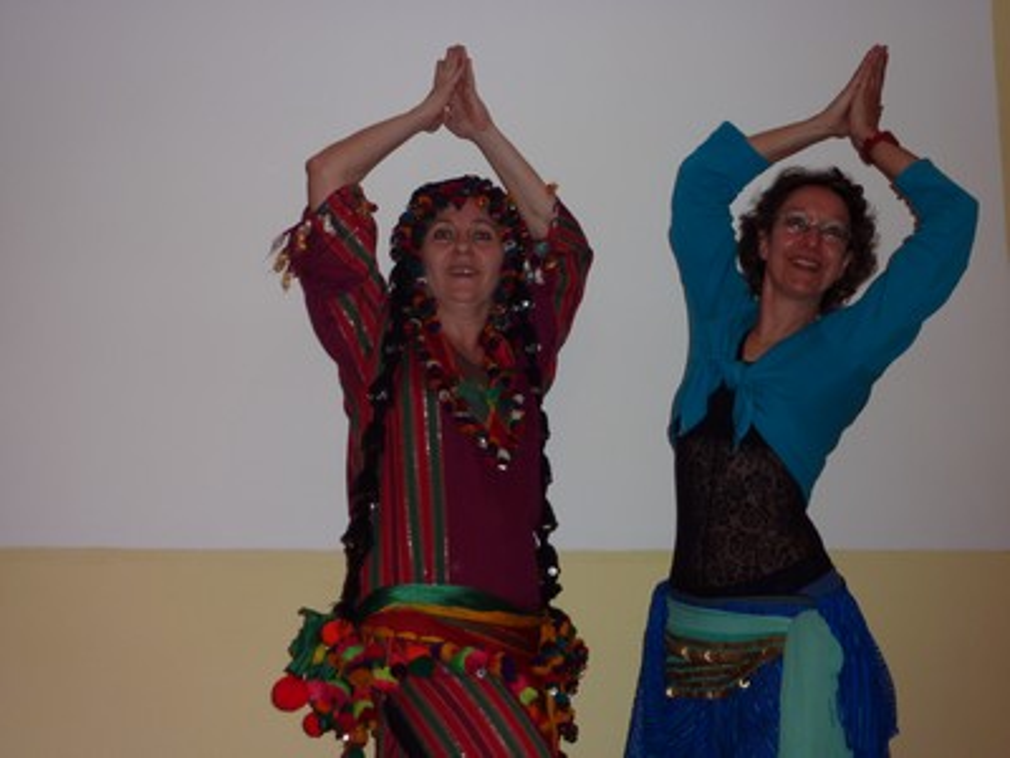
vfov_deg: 30.3
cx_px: 505
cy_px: 379
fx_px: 1401
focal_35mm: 48
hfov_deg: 39.7
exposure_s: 1/30
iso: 125
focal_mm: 7.9
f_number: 3.8
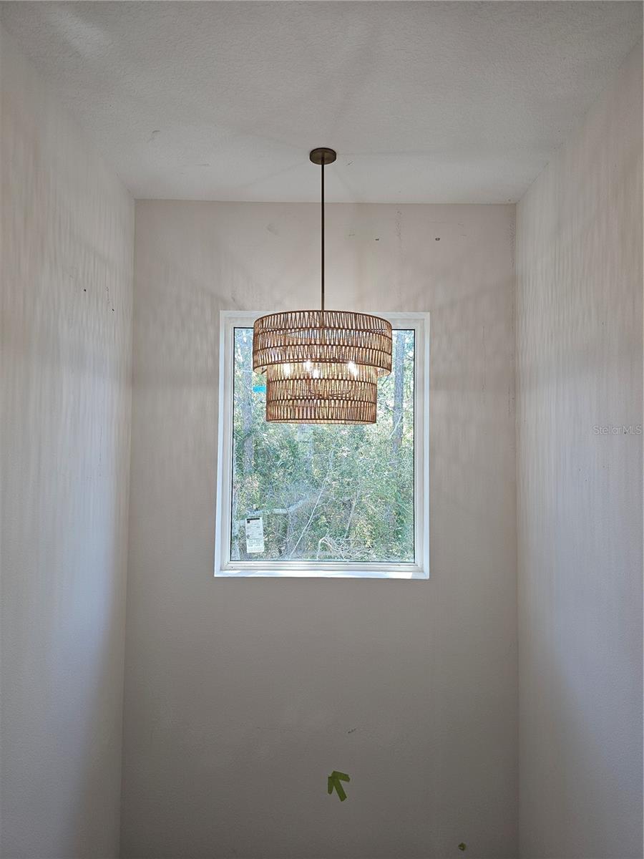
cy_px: 430
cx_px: 322
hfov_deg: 58.9
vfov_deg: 73.9
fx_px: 571
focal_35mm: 23
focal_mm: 6.3
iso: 64
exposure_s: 1/120
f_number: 1.7
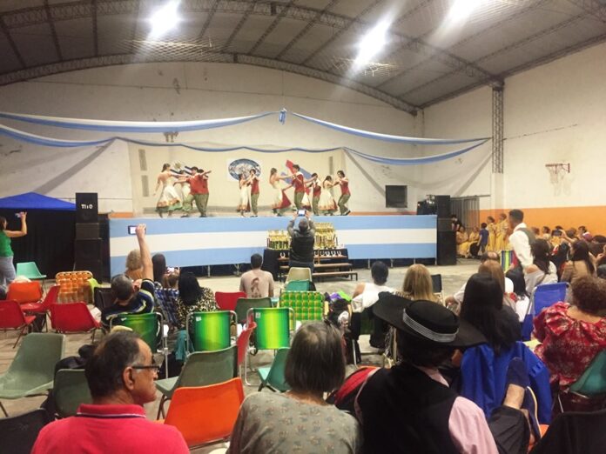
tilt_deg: -0.4
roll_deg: -0.8
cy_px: 227
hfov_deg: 61.7
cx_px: 303
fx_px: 508
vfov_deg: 48.2
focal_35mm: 29
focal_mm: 4.15
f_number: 2.2
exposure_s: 1/33
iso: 250
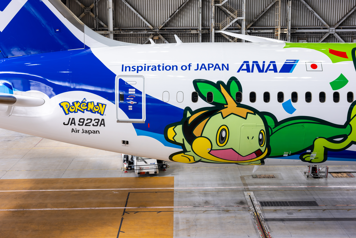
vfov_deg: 24.2
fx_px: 554
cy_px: 119
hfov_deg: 35.6
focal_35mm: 56
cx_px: 178
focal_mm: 56
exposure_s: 1/160
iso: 800
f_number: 5.6
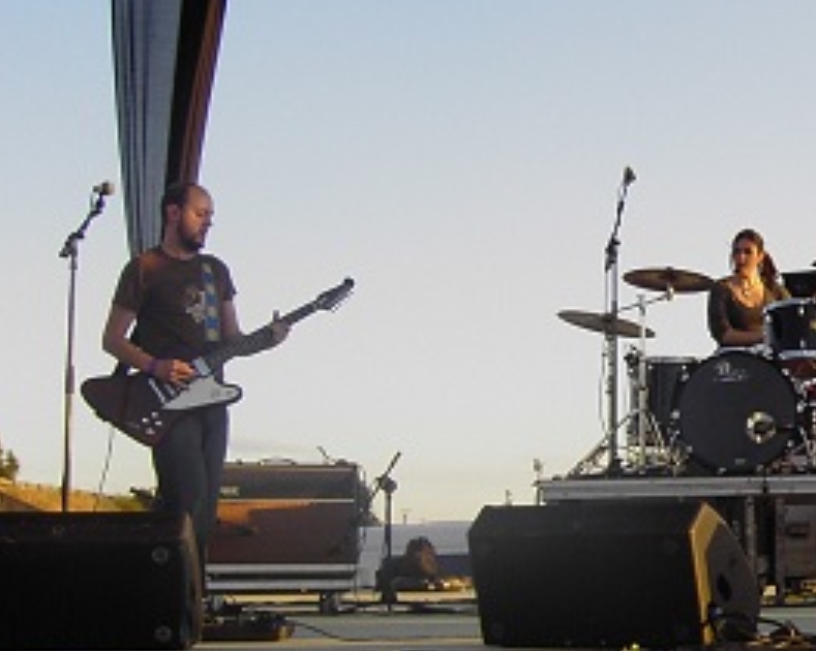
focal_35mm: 78
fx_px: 1882
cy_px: 338
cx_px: 856
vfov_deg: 19.6
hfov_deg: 23.2
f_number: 5.6
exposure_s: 1/160
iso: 100
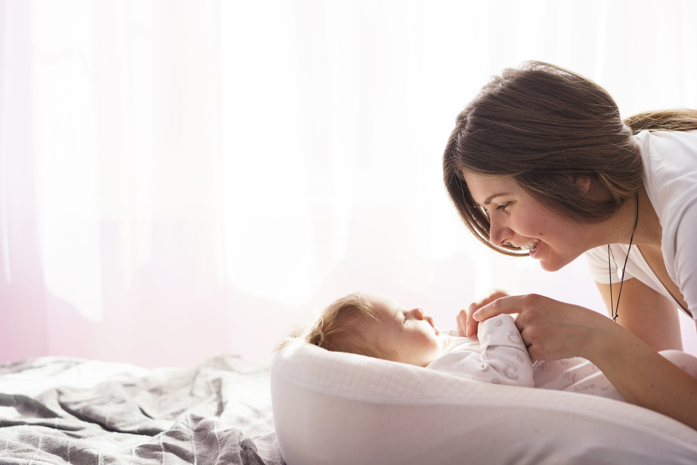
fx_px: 1065
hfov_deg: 36.2
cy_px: 232
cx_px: 348
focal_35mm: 55
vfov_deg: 24.6
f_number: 2.5
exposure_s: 1/160
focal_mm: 55
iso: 100
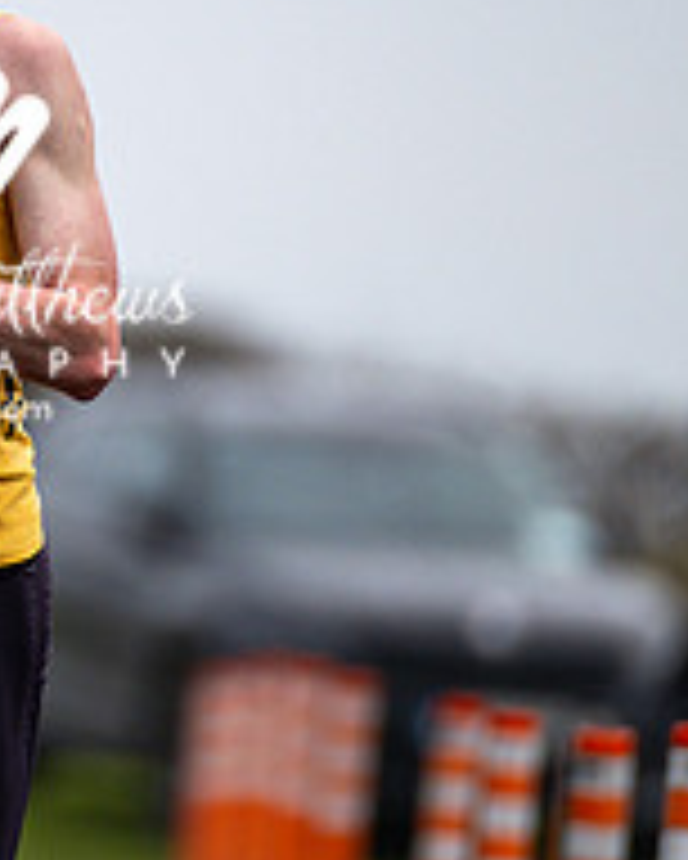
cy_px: 221
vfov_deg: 1.5
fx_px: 32630
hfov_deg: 1.2
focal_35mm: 1283
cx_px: -112
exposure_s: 1/1600
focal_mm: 300
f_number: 2.8
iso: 220
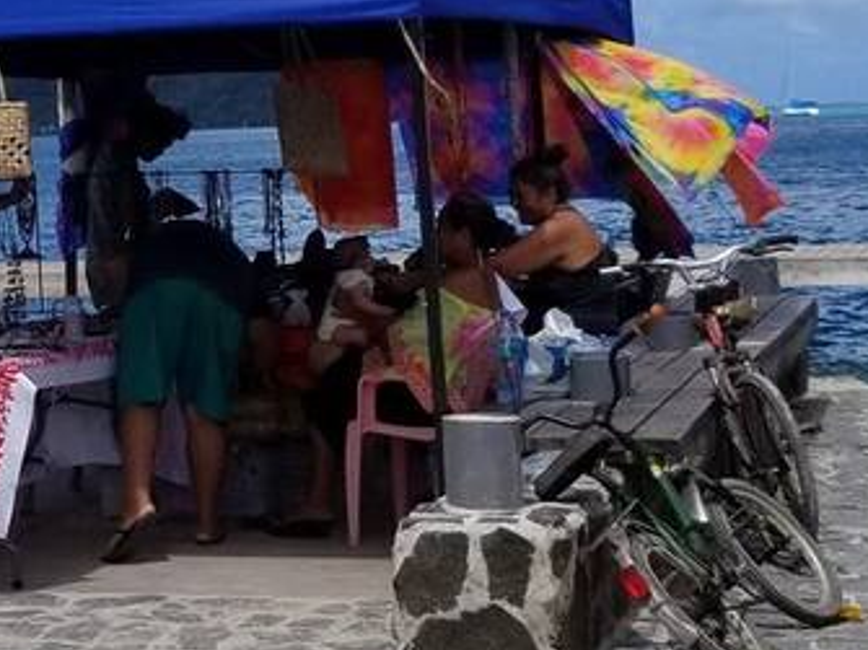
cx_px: -65
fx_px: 2657
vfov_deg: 13.8
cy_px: 58
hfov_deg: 17.9
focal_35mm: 106
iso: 50
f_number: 1.7
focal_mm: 4.25
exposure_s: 1/4672
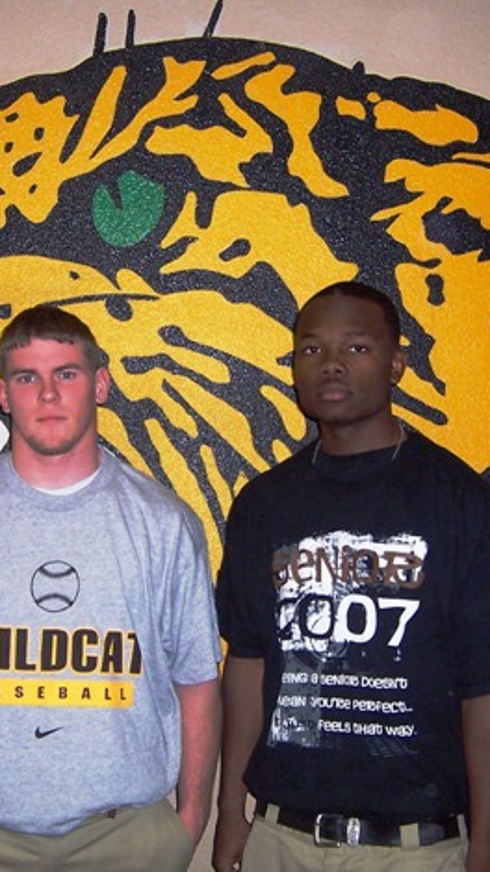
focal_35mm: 49
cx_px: 193
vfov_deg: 42.1
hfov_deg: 24.4
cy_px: 434
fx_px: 1133
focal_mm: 5.5
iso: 140
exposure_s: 1/60
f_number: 2.8
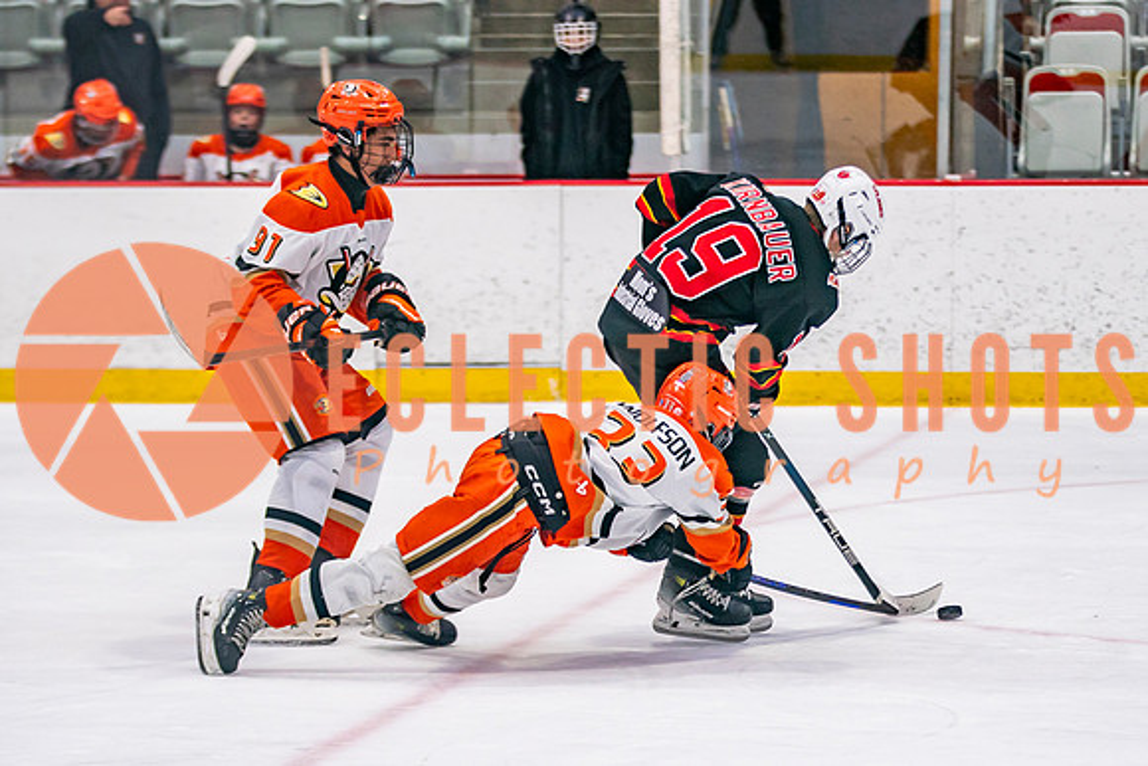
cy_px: 505
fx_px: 6359
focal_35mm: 199
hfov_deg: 10.3
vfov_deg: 6.9
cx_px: 661
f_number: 2.8
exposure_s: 1/640
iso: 640
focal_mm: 115
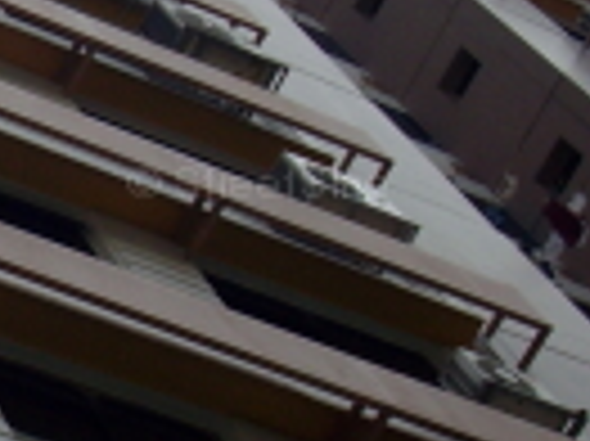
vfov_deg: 9.6
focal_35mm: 155
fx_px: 2639
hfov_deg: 11.9
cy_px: 189
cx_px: -437
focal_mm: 6.2
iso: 80
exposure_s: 1/500
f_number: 5.6
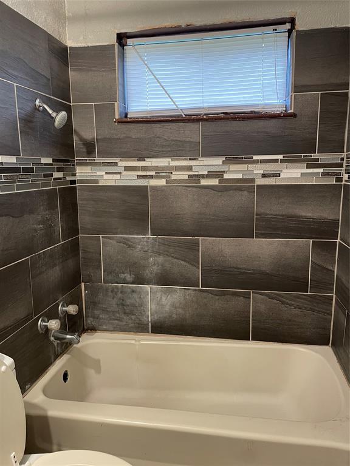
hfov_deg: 53.1
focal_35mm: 26
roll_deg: +1.0
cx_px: 175
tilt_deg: -9.5
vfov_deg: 67.3
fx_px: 351
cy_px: 233
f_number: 1.6
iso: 250
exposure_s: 1/60
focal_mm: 4.2
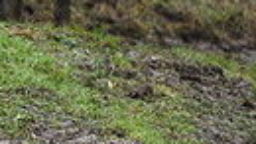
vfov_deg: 1.8
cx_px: -264
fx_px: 4594
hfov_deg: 3.2
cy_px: -178
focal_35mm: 677
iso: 1600
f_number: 3.5
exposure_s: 1/1250
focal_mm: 145
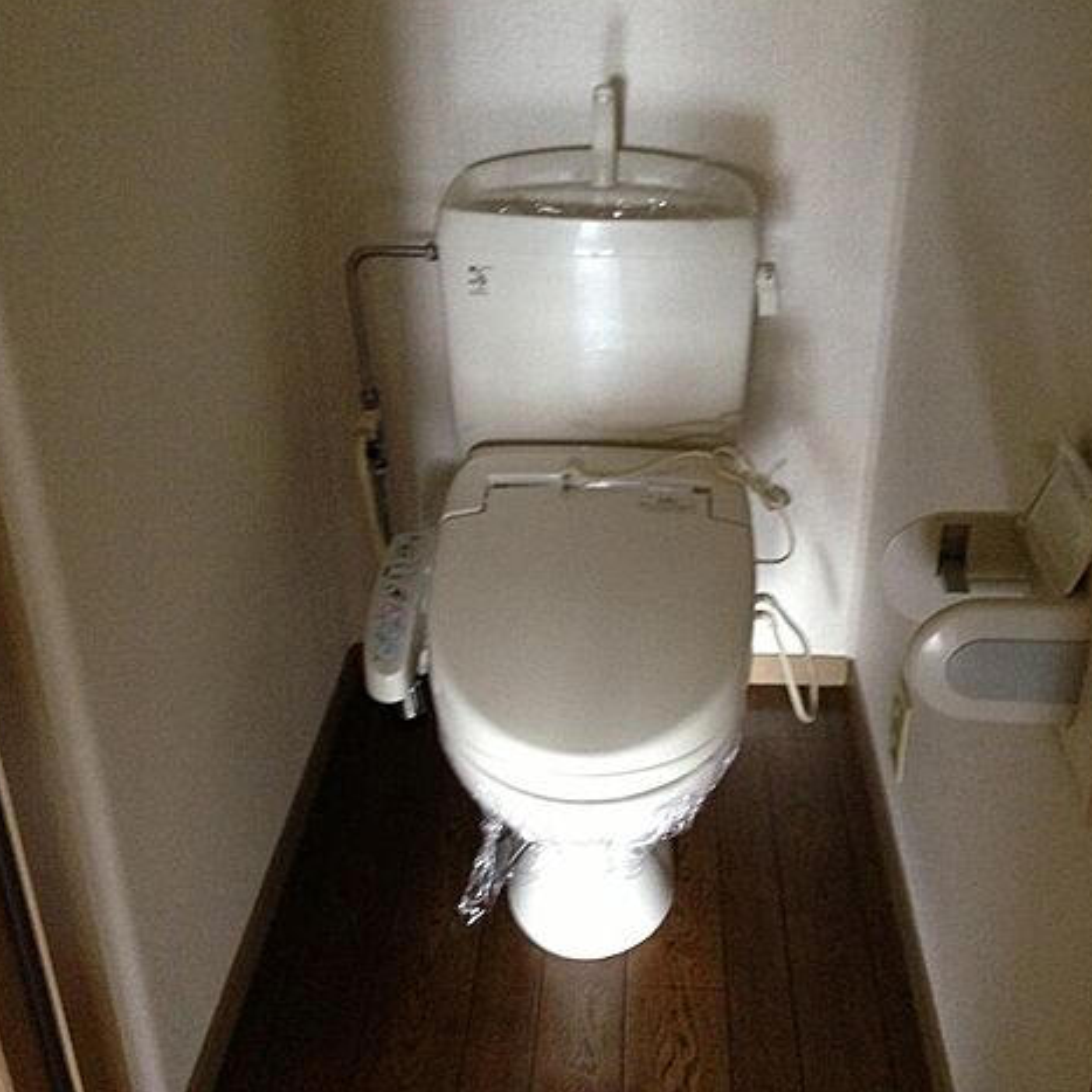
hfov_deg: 41.8
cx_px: 603
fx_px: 1428
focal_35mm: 40
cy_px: 533
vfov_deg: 41.9
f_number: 2.4
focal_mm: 4.13
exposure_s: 1/15
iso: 500
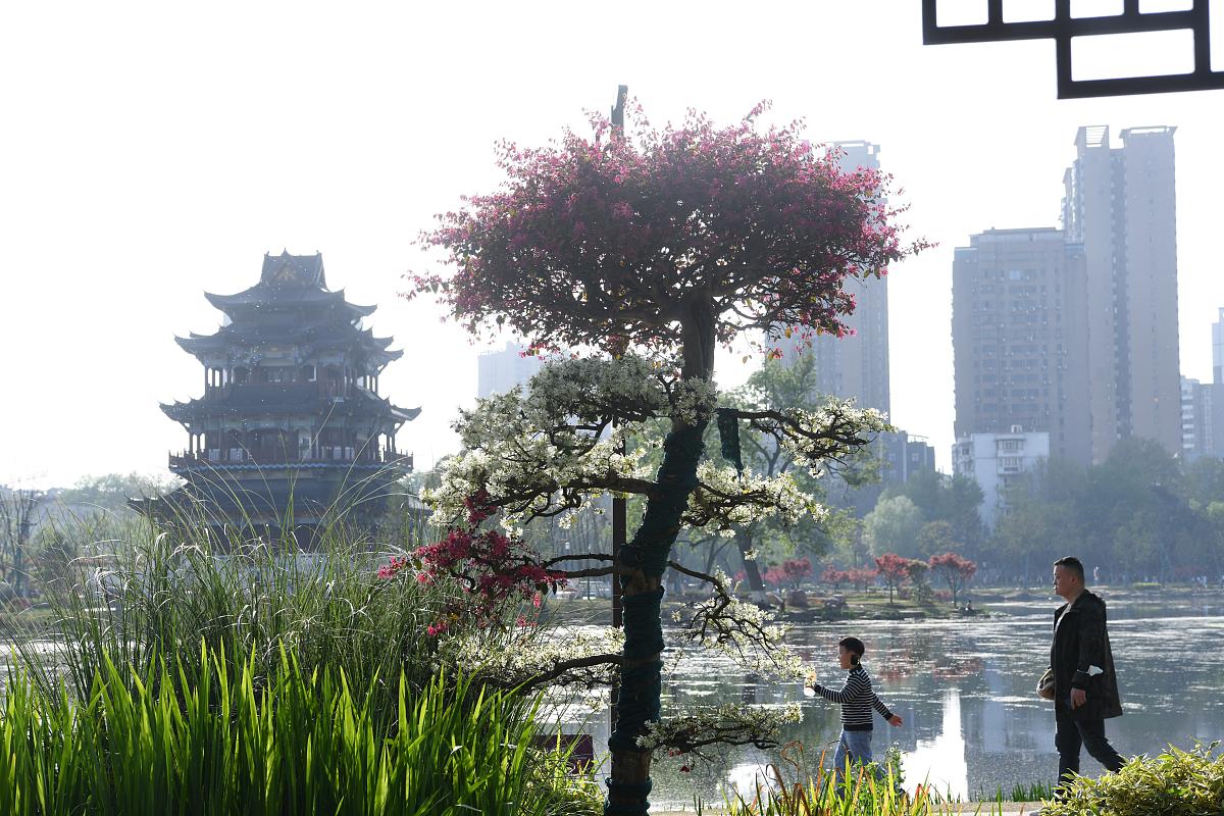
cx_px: 612
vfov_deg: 19.5
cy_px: 408
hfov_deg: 28.8
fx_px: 2380
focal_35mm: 70
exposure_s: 1/250
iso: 200
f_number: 9
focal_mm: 70
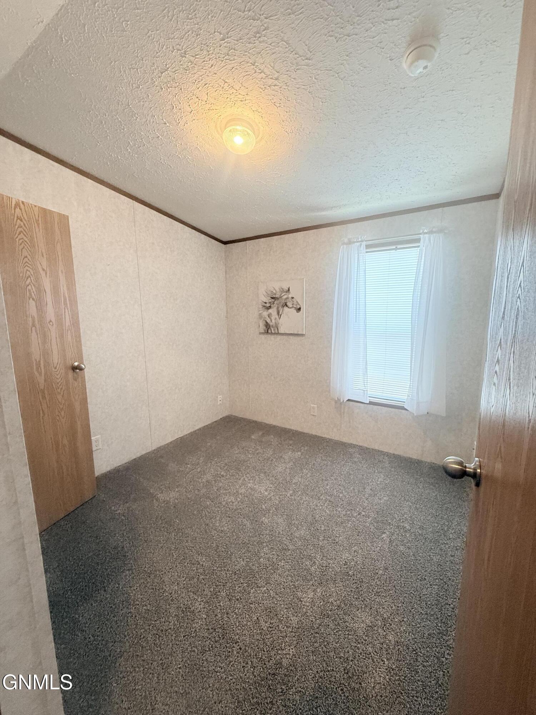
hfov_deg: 85.7
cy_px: 358
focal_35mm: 14
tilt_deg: -9.0
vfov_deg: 102.1
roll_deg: +0.3
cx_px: 268
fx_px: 289
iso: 500
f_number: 2.2
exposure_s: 1/60
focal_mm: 2.22
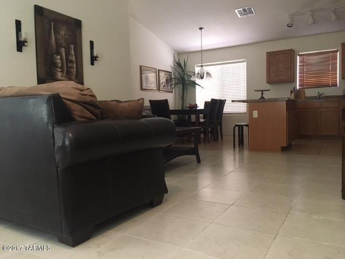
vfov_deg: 48.2
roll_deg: +2.0
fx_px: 289
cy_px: 130
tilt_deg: -4.2
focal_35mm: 29
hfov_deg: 61.7
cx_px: 172
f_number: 2.2
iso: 200
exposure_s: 1/30
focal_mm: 4.15
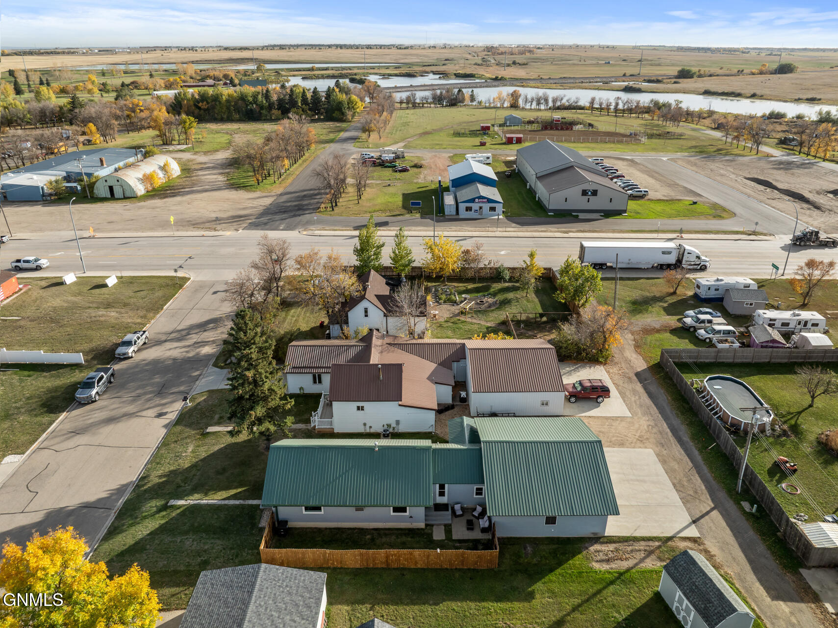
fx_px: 581
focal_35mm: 24
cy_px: 314
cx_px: 419
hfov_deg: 71.6
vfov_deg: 56.8
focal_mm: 12.29
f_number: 5.6
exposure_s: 1/400
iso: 100
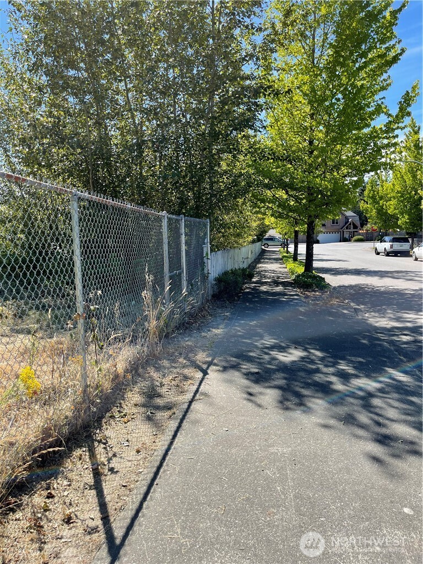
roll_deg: +0.5
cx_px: 212
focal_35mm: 26
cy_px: 282
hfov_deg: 53.1
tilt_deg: -6.8
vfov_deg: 67.3
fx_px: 424
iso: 32
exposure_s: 1/1387
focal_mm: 5.1
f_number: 1.6
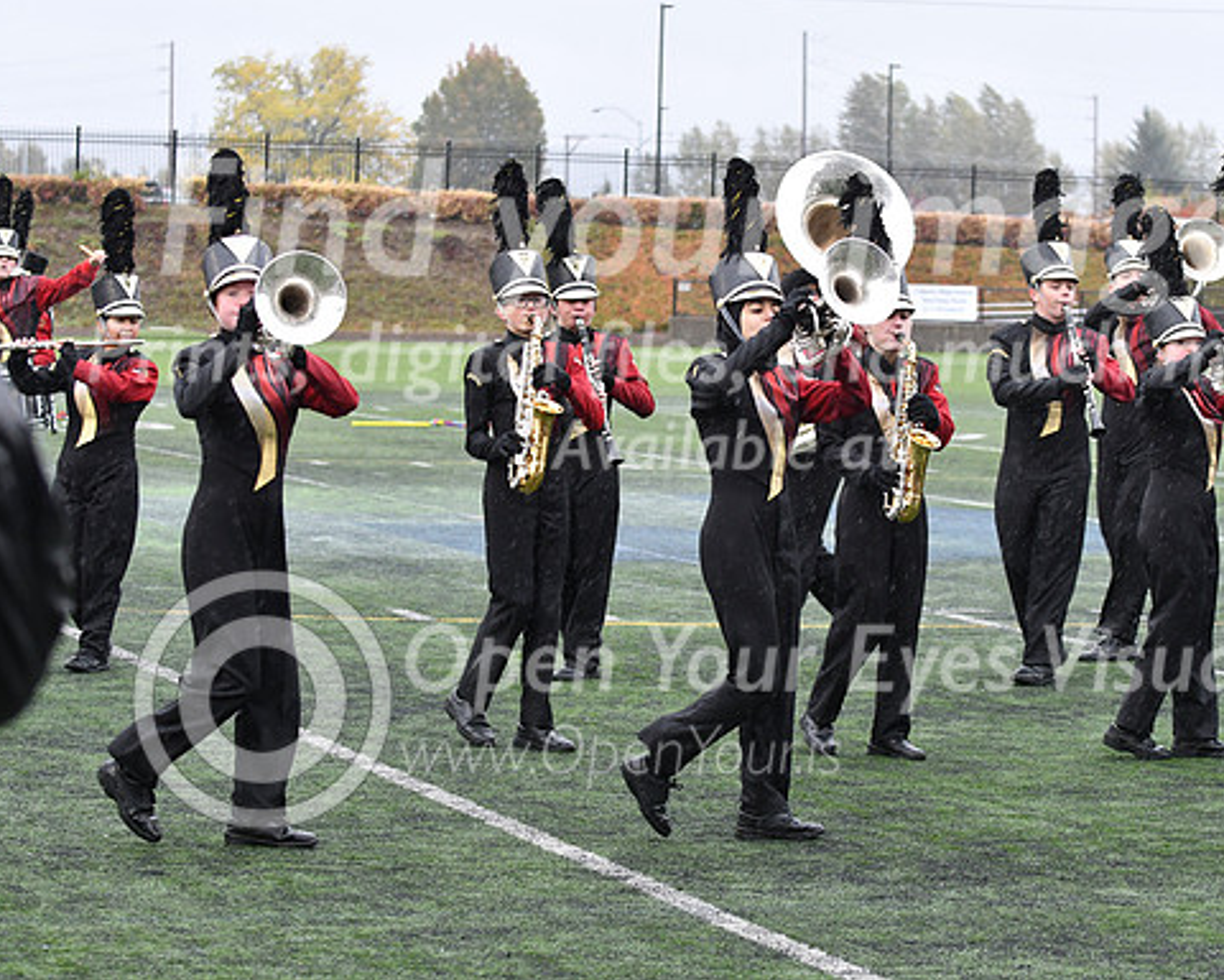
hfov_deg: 16.1
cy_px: 489
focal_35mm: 119
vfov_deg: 13.0
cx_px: 727
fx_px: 4311
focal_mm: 70
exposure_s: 1/500
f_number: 4
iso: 1000
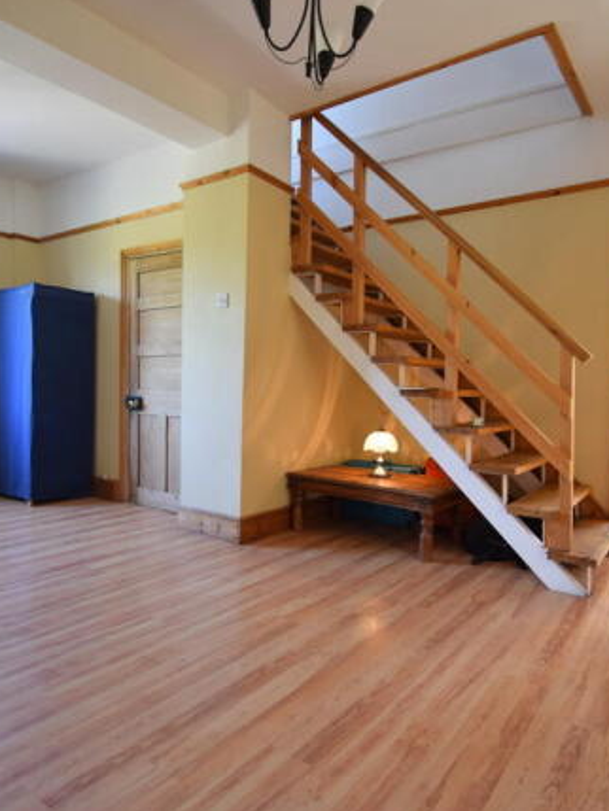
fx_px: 516
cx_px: 347
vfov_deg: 76.4
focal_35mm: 22
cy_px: 404
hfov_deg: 60.9
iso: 560
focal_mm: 10
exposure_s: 1/60
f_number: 4
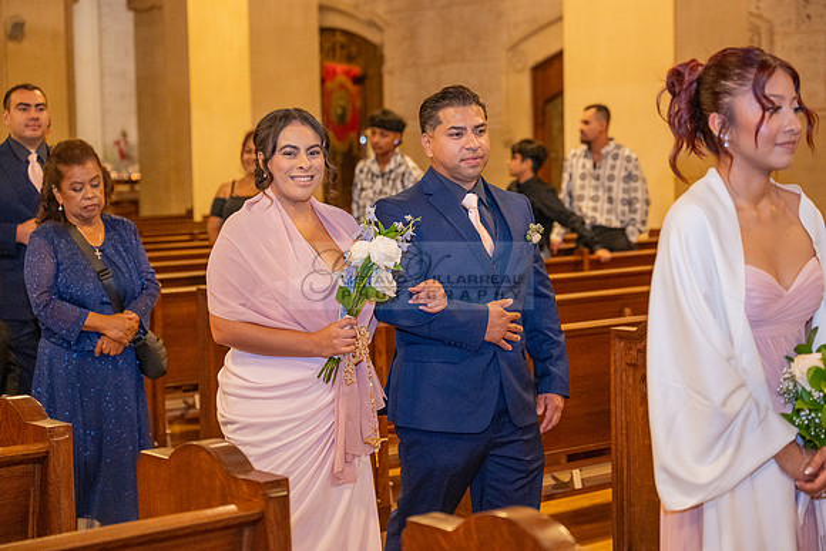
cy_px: 276
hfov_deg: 28.8
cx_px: 413
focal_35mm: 70
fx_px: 1606
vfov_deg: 19.5
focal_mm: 70
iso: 2000
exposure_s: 1/200
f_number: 3.5
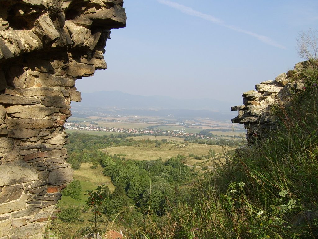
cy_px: 120
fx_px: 349
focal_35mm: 38
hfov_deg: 49.0
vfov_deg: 37.7
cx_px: 159
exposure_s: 1/320
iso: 50
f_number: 6.4
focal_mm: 7.8
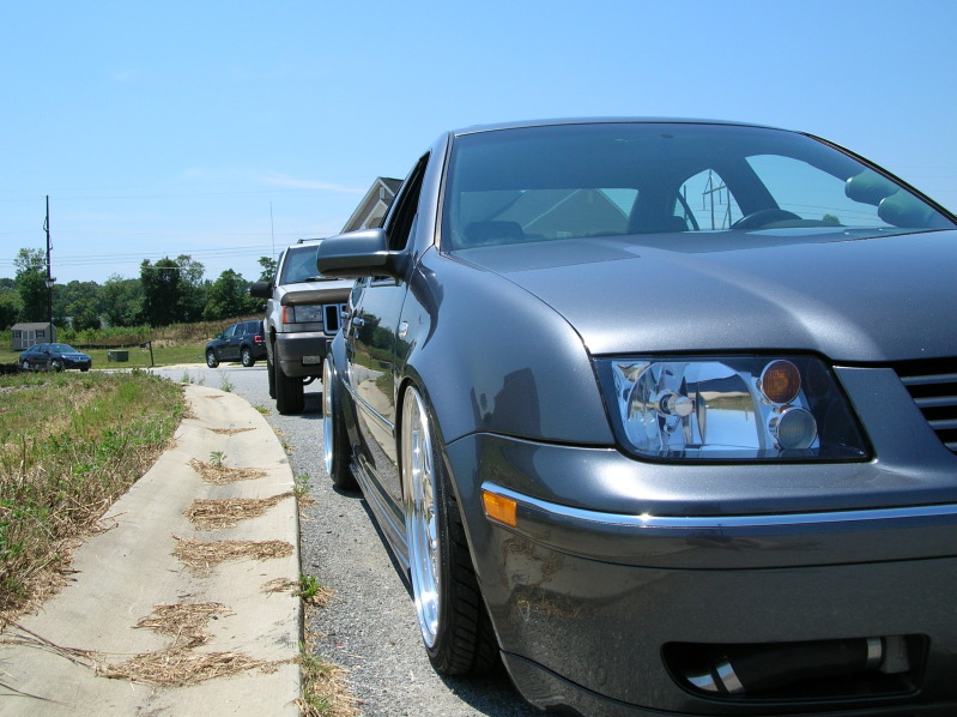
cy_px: 358
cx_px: 478
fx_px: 995
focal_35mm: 36
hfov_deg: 51.4
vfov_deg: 39.6
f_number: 3.7
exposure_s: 1/685
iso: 50
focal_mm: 6
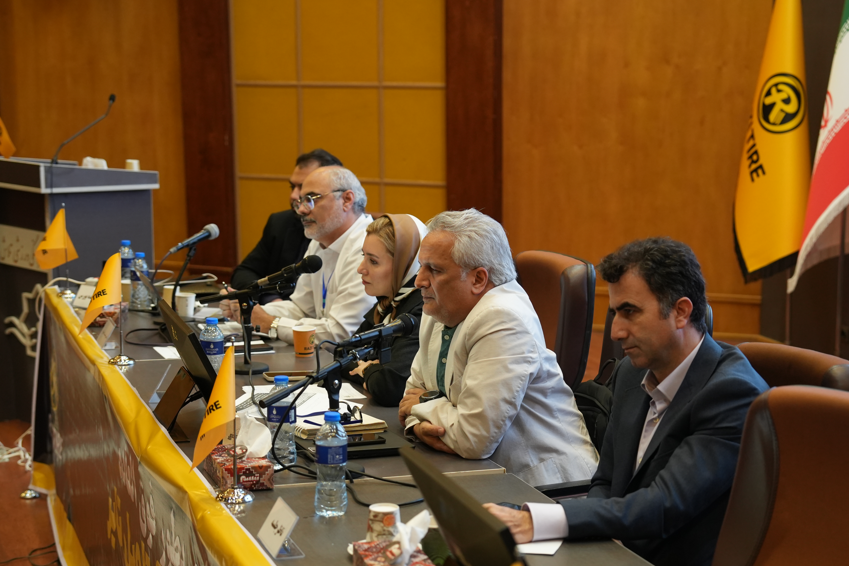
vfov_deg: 18.6
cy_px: 385
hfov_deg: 27.7
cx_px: 469
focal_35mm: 73
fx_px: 1721
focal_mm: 50
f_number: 2.8
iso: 1250
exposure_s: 1/60
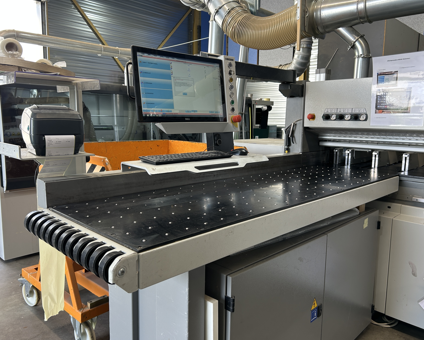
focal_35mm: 28
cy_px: 169
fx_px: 351
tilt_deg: -7.9
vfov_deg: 51.5
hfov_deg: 62.2
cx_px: 212
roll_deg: -0.3
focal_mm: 5.7
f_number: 1.5
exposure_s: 1/100
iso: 64
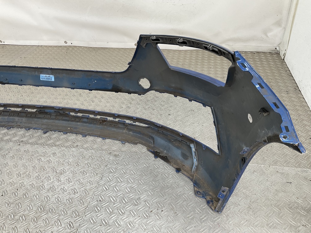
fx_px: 261
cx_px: 156
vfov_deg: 48.2
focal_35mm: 29
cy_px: 116
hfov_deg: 61.7
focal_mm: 3
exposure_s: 1/120
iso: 25
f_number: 1.8
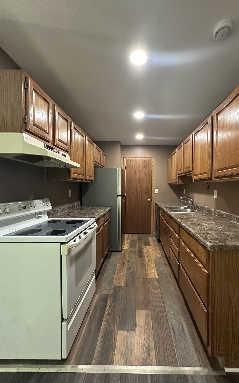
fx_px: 156
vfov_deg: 101.5
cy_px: 190
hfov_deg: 74.4
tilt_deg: -0.1
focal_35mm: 15
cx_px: 136
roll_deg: -1.3
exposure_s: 1/60
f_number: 2.2
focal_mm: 2.22
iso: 400
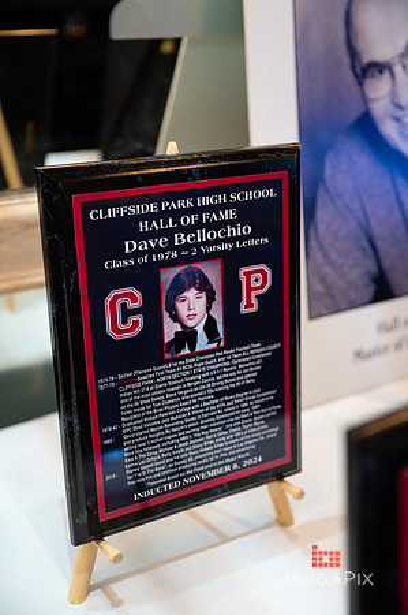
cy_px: 308
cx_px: 204
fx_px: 801
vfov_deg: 42.0
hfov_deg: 28.6
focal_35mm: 47
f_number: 3.2
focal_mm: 47
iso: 1600
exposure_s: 1/200
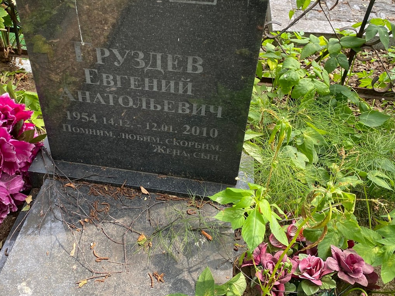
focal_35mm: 37
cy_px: 104
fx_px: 422
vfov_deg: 38.3
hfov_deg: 49.5
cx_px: 143
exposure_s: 1/121
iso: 40
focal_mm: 4.25
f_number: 1.8
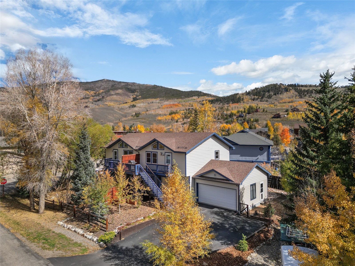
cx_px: 178
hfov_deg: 71.6
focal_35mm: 24
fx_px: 246
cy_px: 133
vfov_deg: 56.8
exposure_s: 1/2500
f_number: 1.7
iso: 100
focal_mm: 6.72
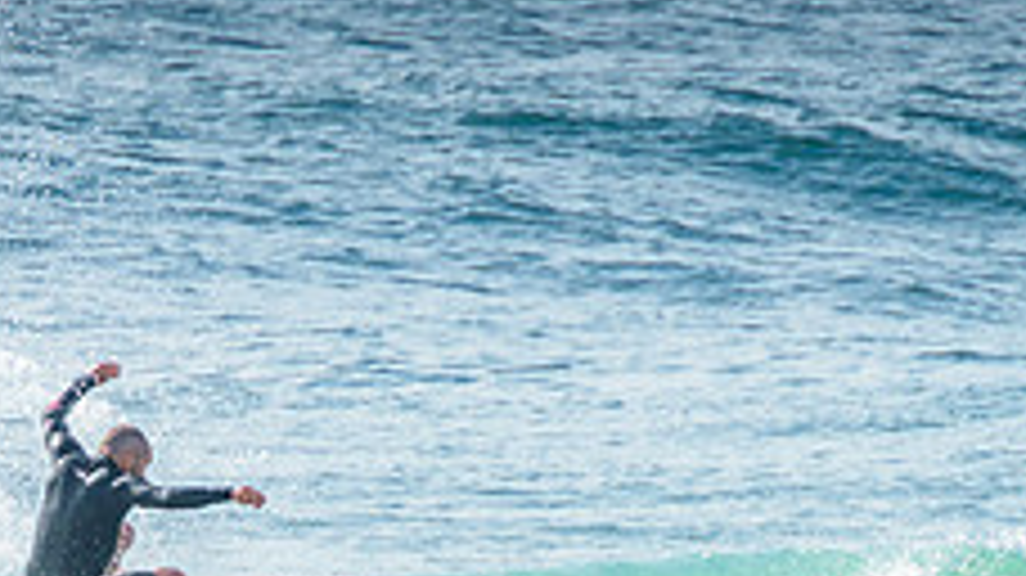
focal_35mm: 1310
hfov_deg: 1.7
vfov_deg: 0.9
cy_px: 674
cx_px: 308
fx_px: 35622
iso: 200
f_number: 8
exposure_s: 1/1600
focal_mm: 400
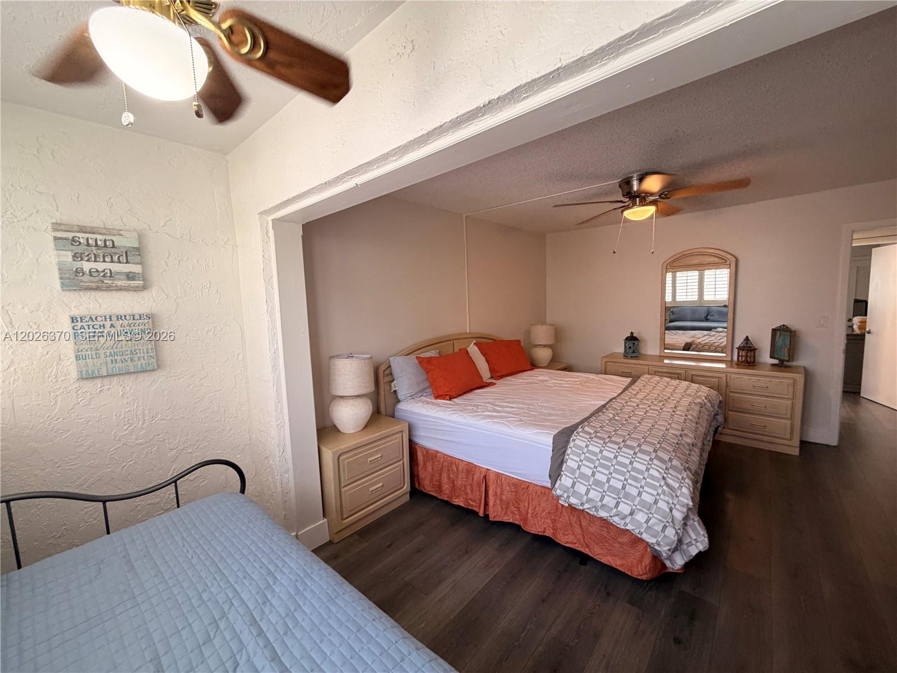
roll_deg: +3.1
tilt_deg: -6.7
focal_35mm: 14
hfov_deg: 102.1
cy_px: 336
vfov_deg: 85.7
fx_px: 363
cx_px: 448
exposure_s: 1/60
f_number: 2.2
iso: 160
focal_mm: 2.22
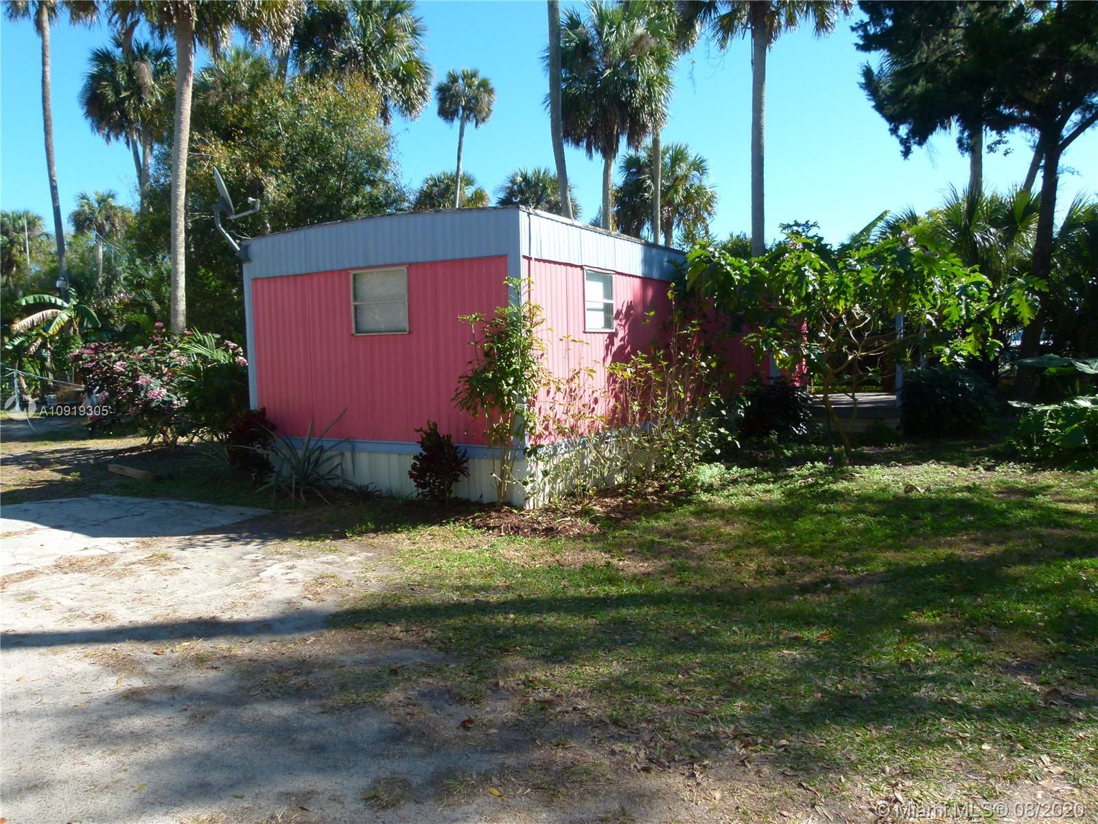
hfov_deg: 69.4
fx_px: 793
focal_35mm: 25
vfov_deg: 54.9
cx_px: 549
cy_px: 412
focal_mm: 4.5
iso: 100
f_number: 4
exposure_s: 1/400
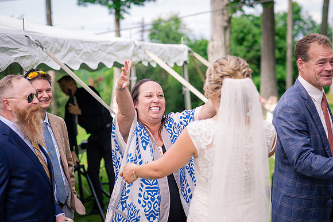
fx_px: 786
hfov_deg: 23.9
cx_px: 166
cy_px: 111
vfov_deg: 16.1
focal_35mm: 85
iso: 500
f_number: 3.2
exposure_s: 1/2000
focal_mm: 85
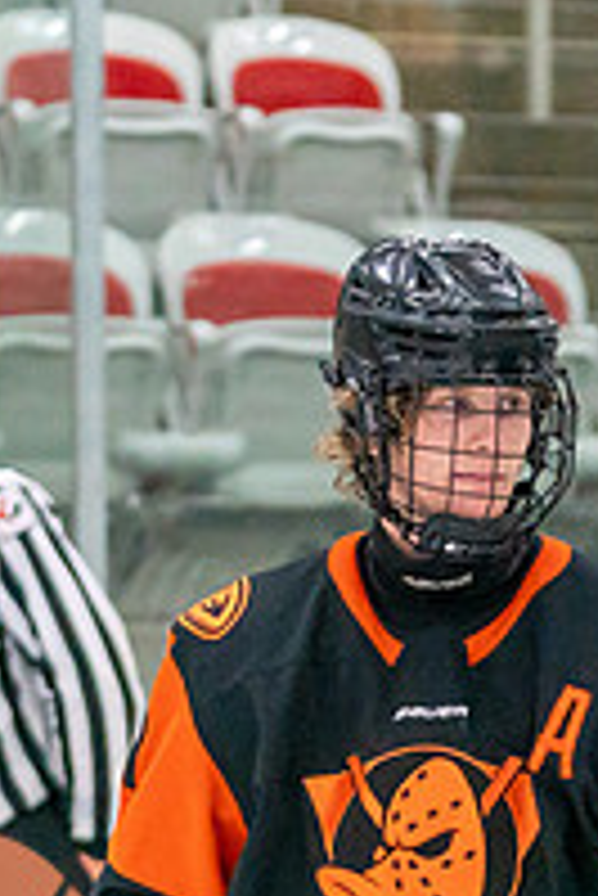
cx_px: 340
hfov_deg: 5.0
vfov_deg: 7.4
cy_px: 892
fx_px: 6865
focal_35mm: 276
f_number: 2.8
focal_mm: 74
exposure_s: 1/1250
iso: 3200
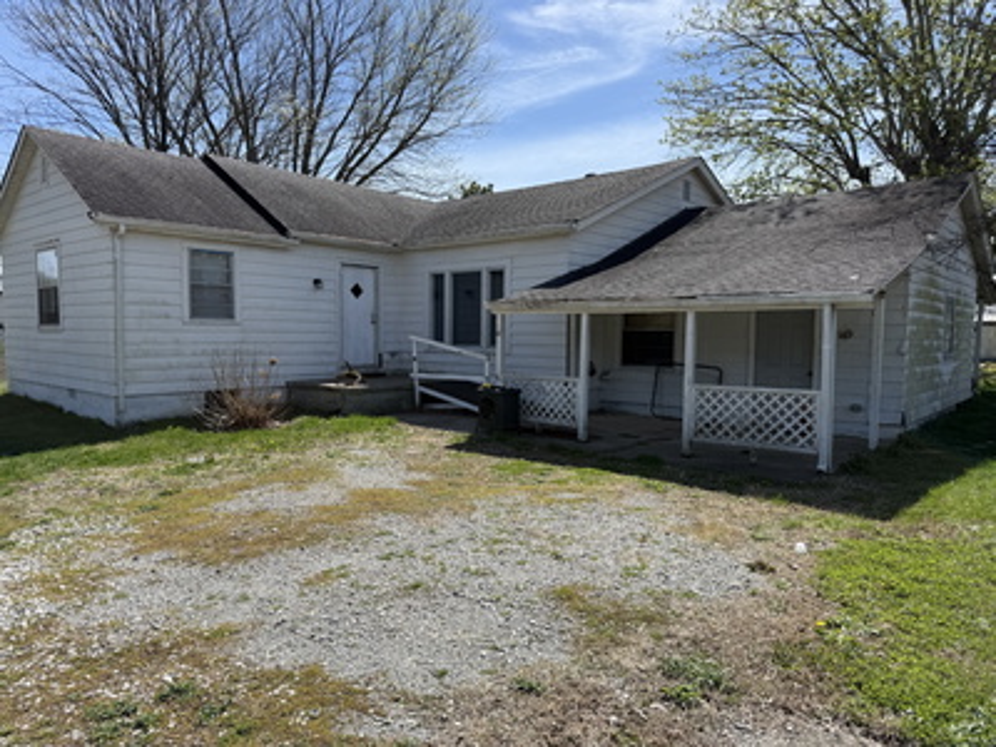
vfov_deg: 56.8
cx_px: 498
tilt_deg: -3.2
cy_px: 374
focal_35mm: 24
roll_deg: -0.7
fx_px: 691
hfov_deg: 71.6
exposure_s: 1/4405
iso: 80
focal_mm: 6.76
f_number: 1.78
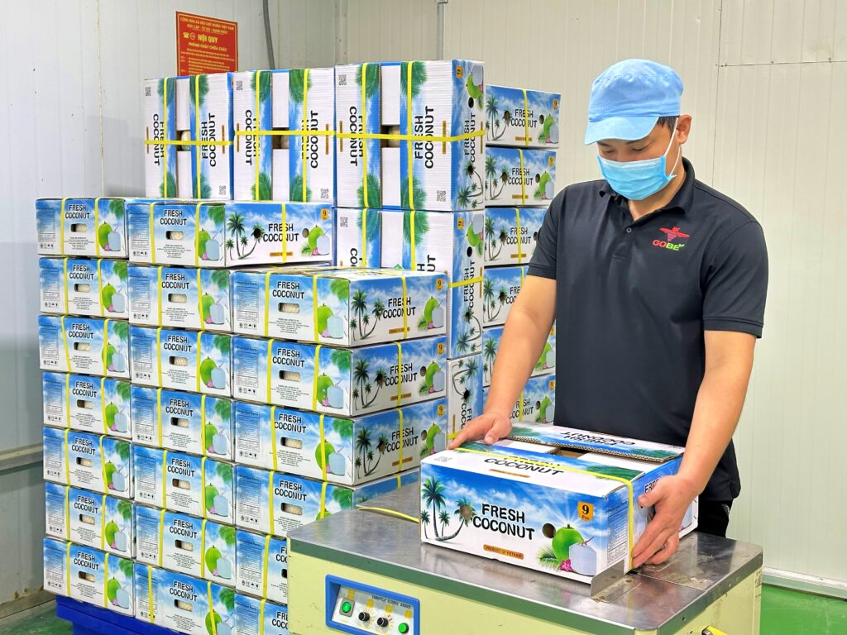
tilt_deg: -5.8
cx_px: 424
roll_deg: -0.2
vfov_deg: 30.3
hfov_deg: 39.7
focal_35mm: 48
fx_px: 1174
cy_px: 318
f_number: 1.78
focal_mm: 6.86
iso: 250
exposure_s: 1/33
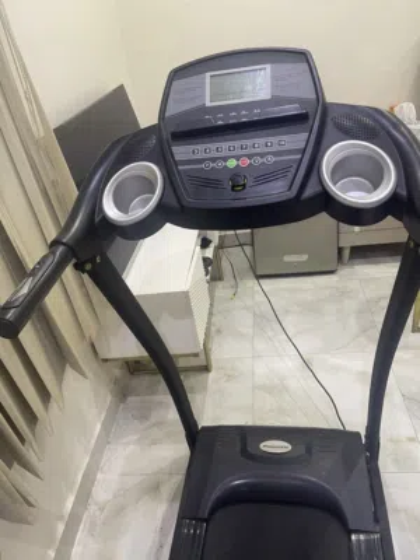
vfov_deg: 69.4
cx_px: 210
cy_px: 280
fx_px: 404
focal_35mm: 25
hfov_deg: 54.9
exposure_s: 1/50
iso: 125
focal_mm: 5.1
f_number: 1.6
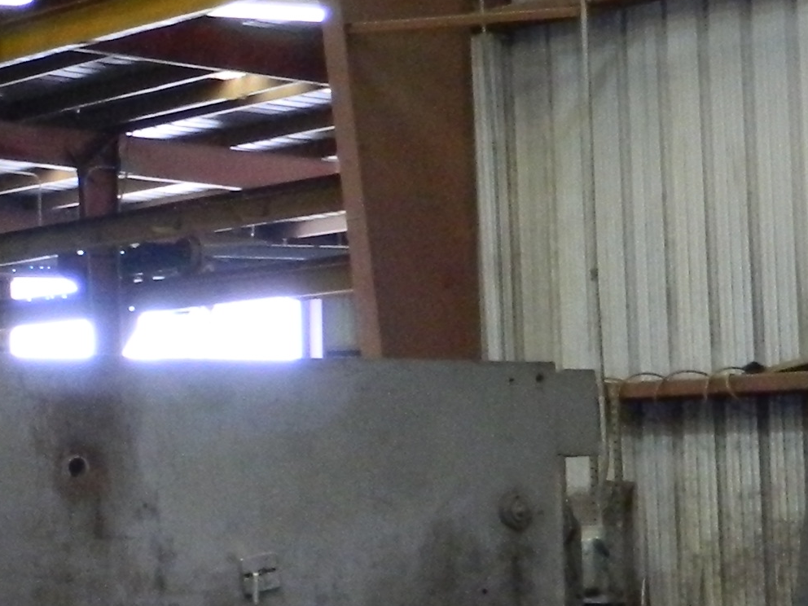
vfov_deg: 11.0
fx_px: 3151
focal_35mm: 135
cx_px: -753
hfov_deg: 12.9
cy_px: 325
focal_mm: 5.6
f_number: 3.2
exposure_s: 1/40
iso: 320
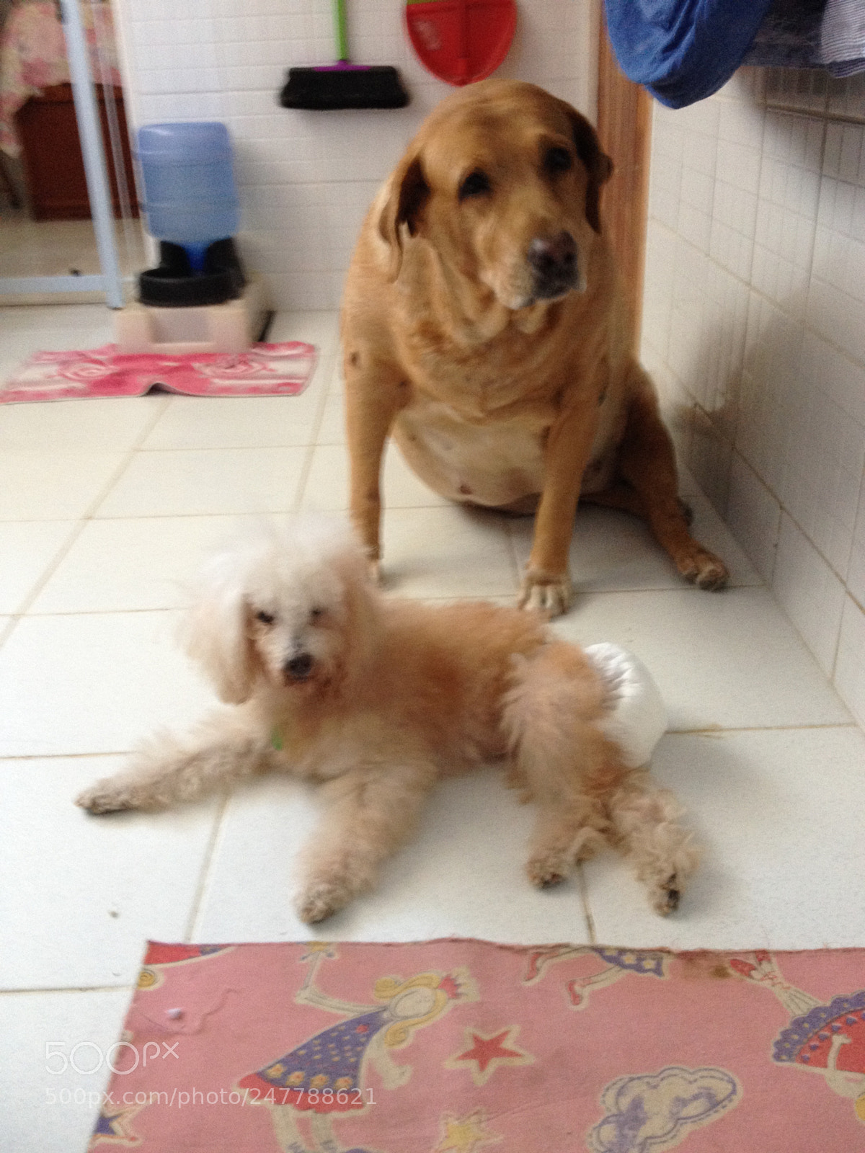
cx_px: 432
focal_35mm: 35
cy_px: 576
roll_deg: +2.1
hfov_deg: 40.7
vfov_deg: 52.6
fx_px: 1166
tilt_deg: -25.6
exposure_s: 1/20
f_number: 2.4
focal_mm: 4.28
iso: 160
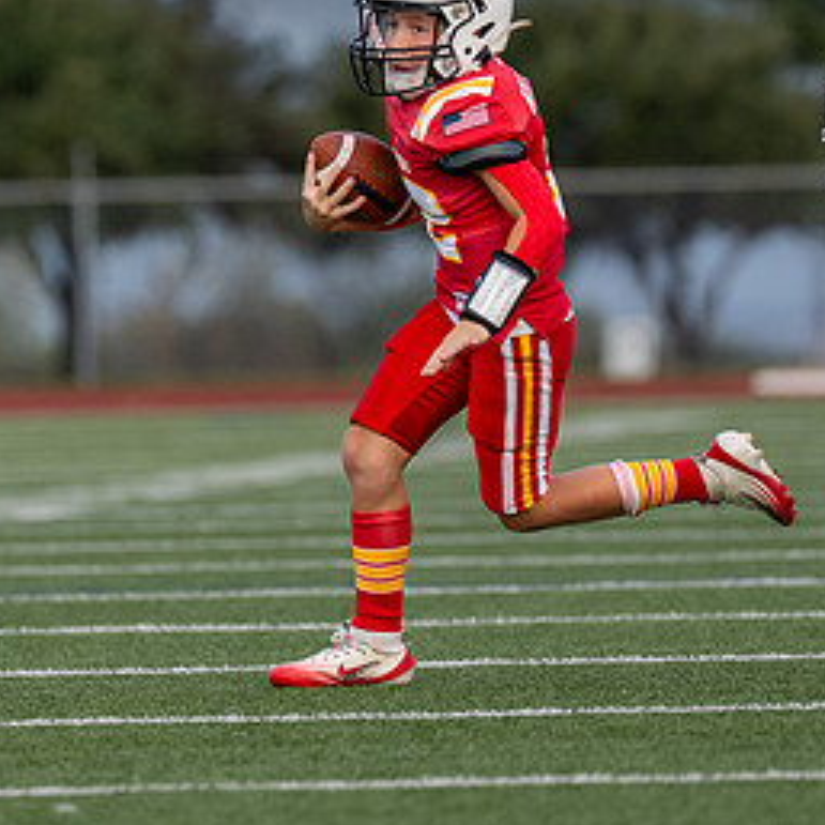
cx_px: 298
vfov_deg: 2.3
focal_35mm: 769
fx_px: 20735
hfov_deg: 2.3
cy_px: 264
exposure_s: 1/2500
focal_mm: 200
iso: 400
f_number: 2.8
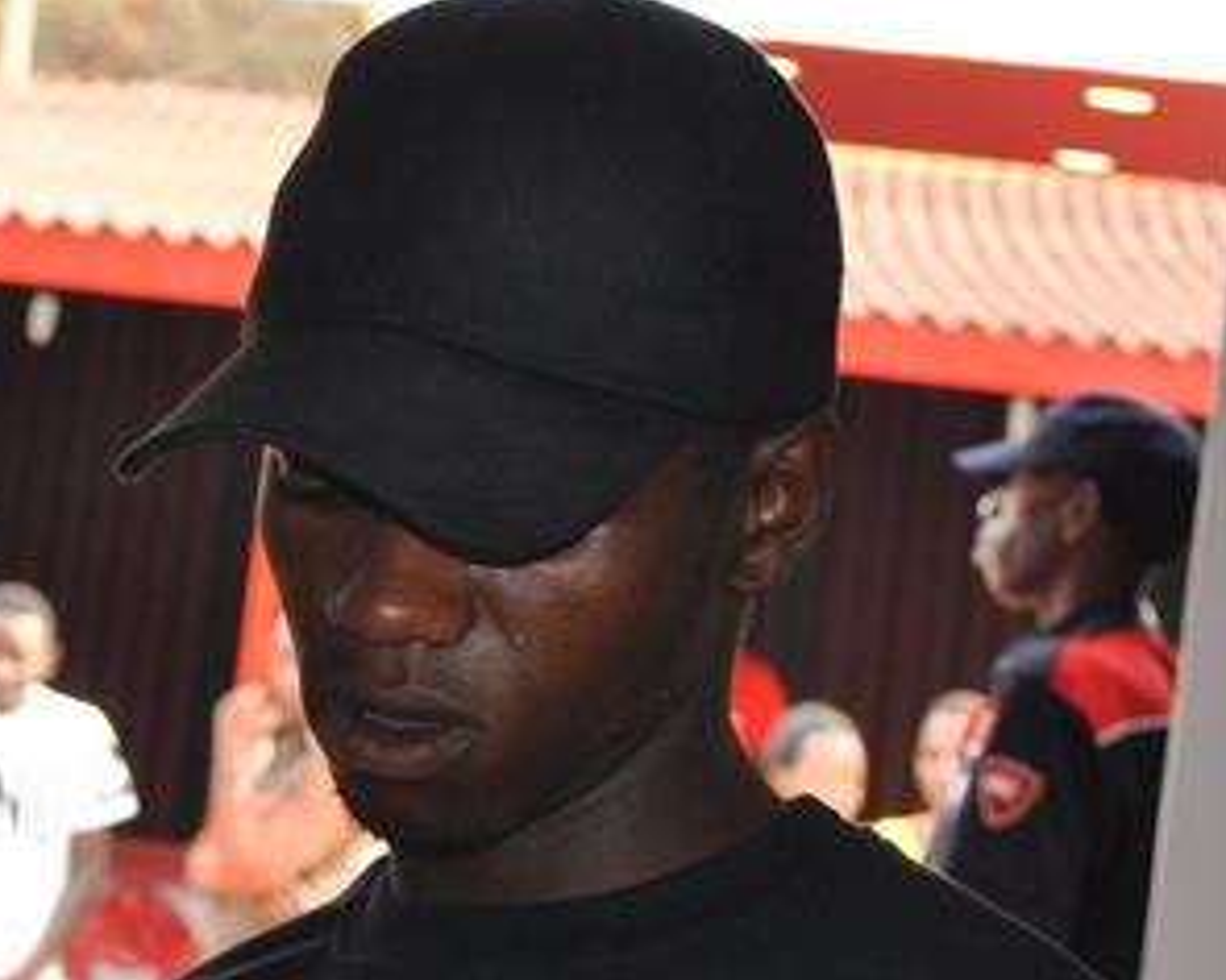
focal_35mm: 191
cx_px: 54
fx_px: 6930
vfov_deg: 8.0
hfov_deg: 10.0
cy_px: 1046
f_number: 5.3
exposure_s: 1/60
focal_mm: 40
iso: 200
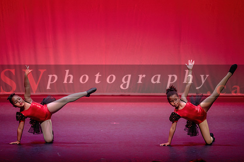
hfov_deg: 12.0
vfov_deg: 8.0
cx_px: 122
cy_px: 75
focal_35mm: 171
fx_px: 1159
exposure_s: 1/400
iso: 1250
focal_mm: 155
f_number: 2.8
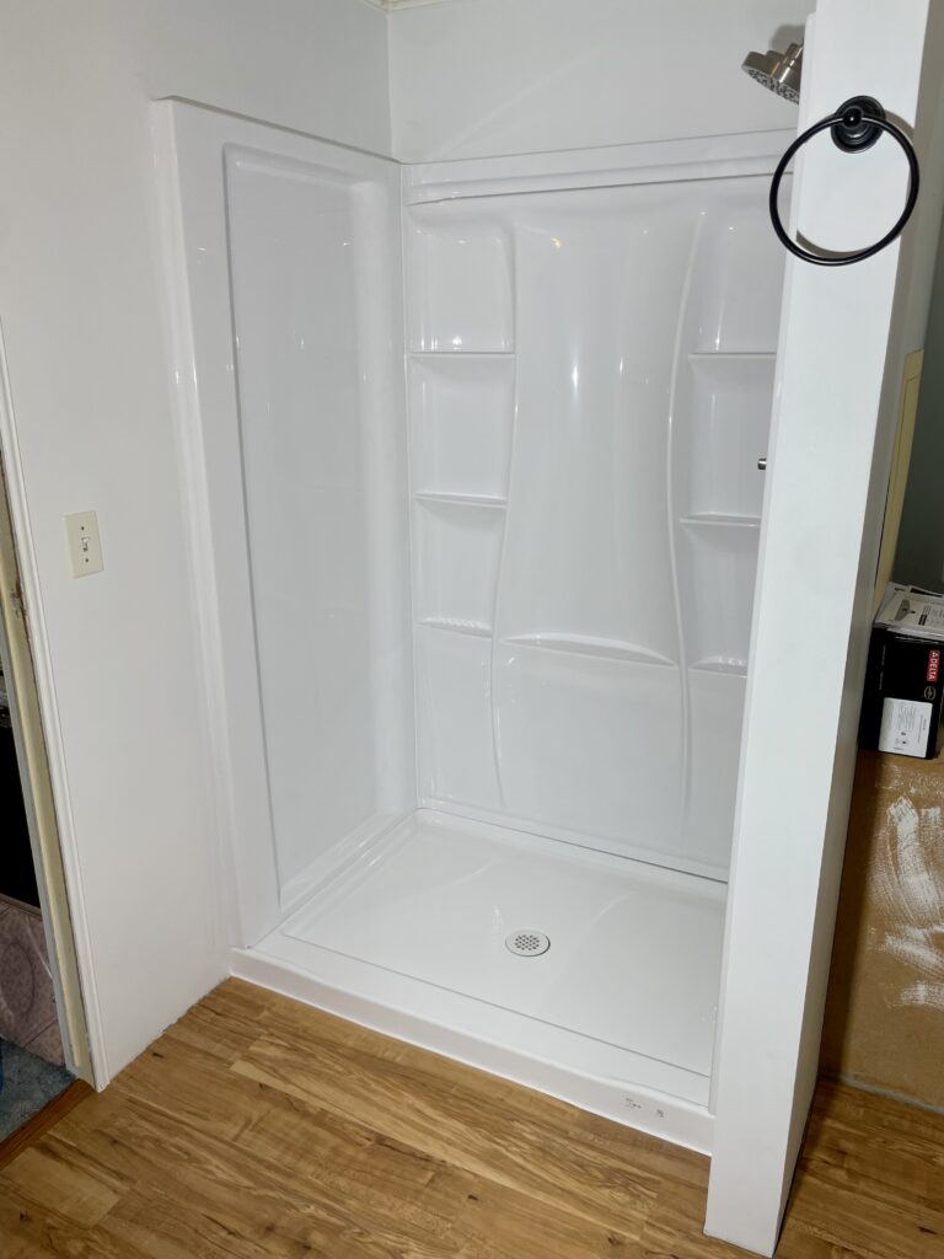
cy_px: 630
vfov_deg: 67.3
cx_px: 472
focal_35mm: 26
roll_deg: +0.4
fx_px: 945
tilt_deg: -19.2
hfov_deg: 53.1
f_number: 1.6
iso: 32
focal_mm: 4.2
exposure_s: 1/144
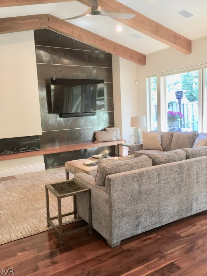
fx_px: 239
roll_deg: +1.3
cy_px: 135
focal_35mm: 30
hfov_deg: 46.8
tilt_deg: -6.0
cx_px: 106
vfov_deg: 59.9
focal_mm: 4.15
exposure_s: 1/30
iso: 50
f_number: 2.2
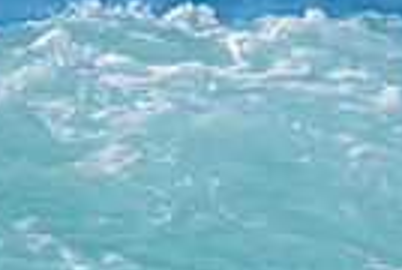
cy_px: 247
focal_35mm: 2644
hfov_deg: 0.8
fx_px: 29590
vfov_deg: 0.5
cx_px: -283
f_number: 5.6
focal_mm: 500
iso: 180
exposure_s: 1/2000
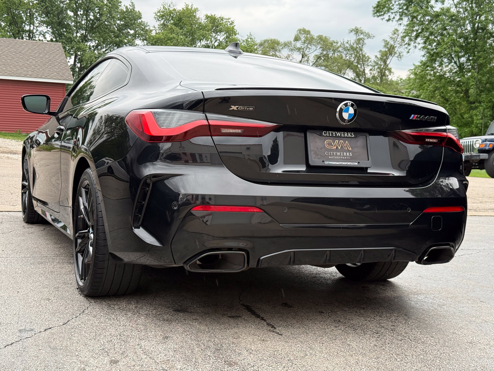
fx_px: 685
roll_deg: -3.3
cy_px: 186
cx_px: 247
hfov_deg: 39.7
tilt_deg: -6.1
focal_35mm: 48
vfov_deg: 30.3
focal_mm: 6.76
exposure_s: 1/252
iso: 80
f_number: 1.78
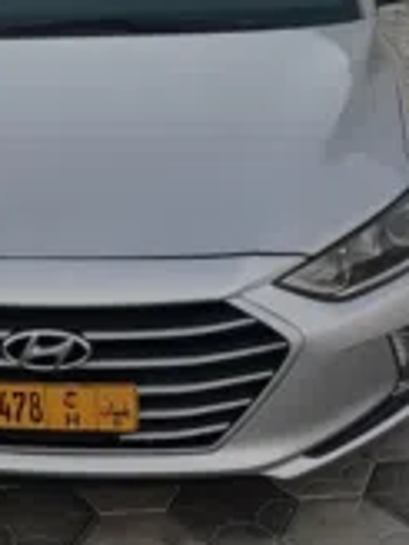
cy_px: 352
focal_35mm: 66
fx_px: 1040
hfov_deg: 22.0
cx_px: 80
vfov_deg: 29.2
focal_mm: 5.3
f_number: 1.8
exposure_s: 1/50
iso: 50
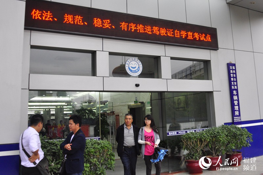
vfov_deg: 22.6
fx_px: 438
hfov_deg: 33.4
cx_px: 132
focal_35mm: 60
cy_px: 88
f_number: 8
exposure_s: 1/200
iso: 720
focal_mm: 40
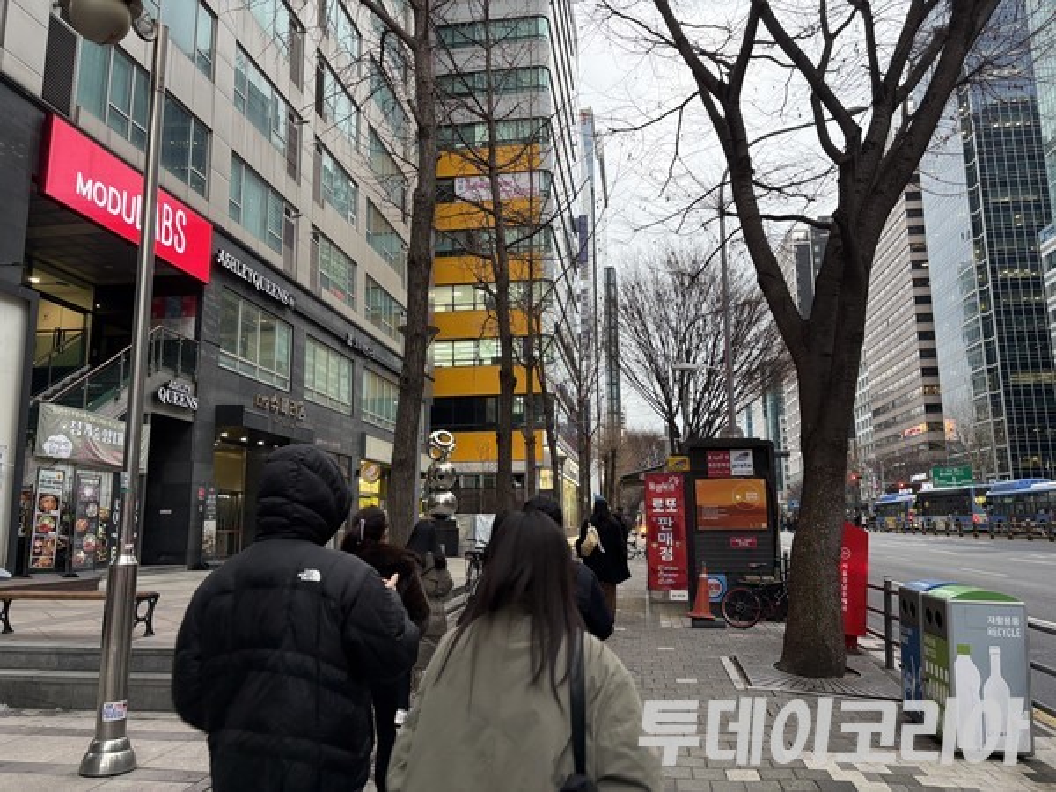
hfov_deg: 67.3
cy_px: 396
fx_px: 793
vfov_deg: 53.1
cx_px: 528
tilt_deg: +10.9
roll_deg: +1.1
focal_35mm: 26
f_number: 1.6
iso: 125
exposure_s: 1/80
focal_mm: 5.96
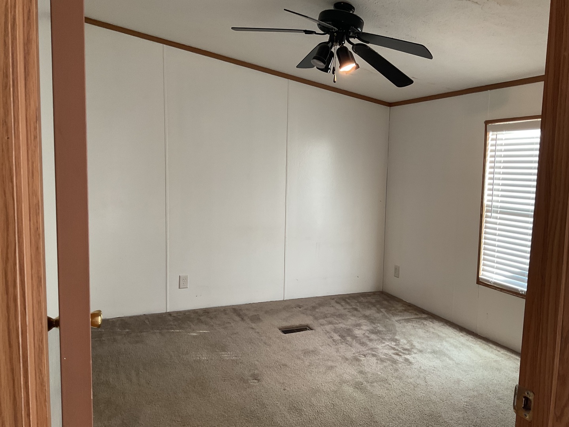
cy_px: 214
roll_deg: -1.9
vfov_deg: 48.2
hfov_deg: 61.7
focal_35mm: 29
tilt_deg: -5.5
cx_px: 284
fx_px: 477
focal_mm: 3
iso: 64
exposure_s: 1/60
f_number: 1.8
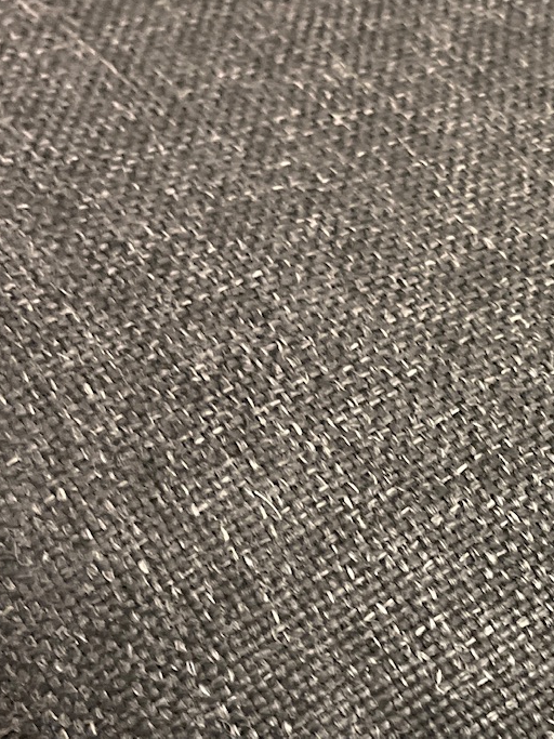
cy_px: 584
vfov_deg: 24.6
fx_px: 1665
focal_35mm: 78
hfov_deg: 18.3
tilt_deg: -53.2
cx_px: 585
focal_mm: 5.1
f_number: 1.6
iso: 400
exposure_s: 1/33
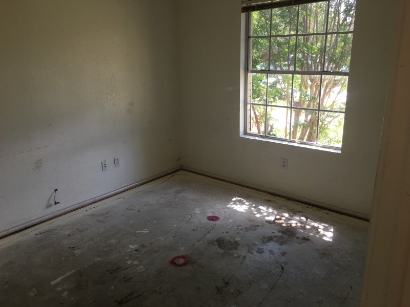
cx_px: 205
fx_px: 343
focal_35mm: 29
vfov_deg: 48.2
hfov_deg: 61.7
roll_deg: +2.8
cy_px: 154
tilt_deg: -16.3
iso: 25
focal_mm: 4.15
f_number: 2.2
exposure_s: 1/60
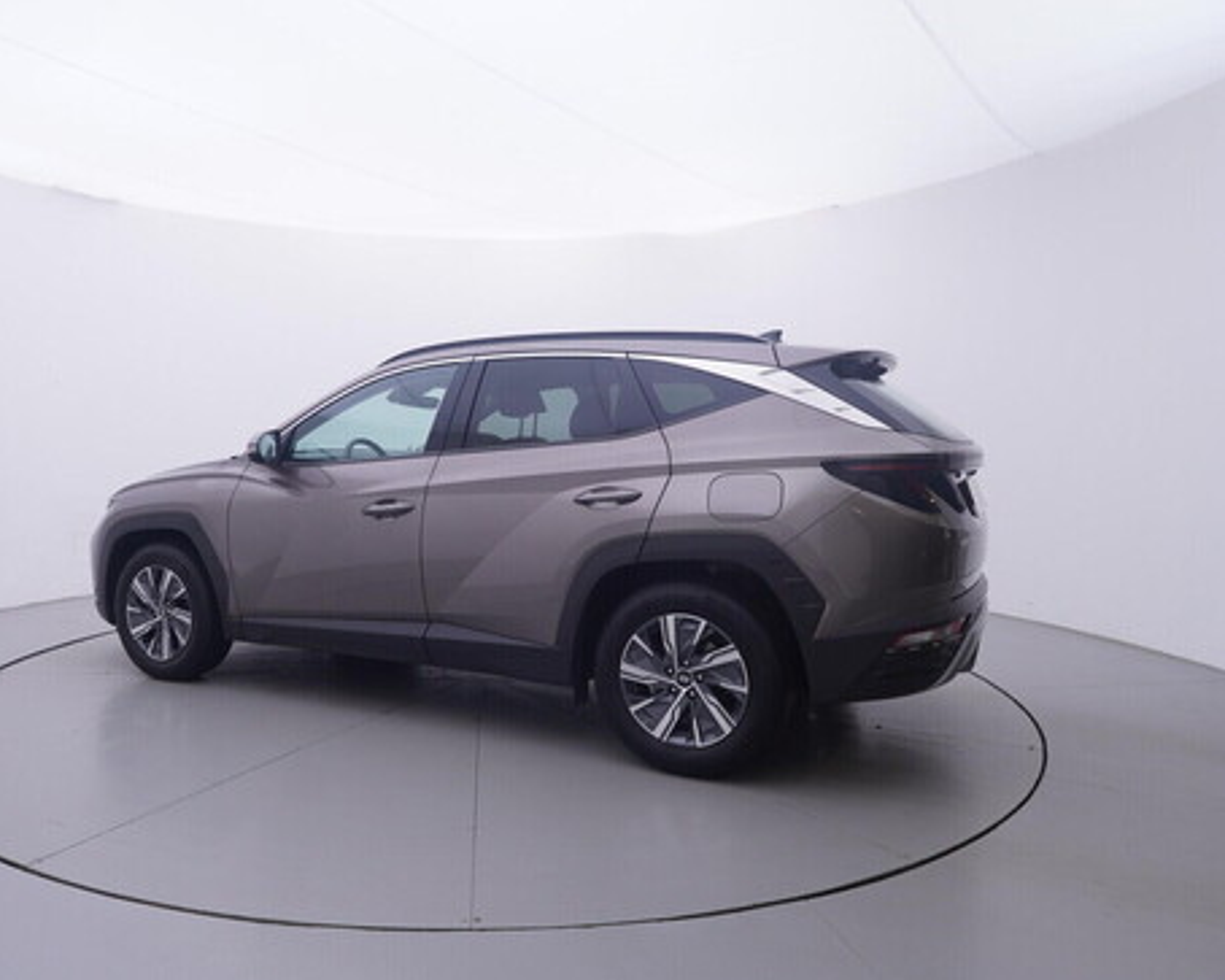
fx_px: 927
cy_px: 490
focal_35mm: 26
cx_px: 501
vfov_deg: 55.7
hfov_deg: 66.4
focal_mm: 15
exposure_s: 1/80
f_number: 5
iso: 200
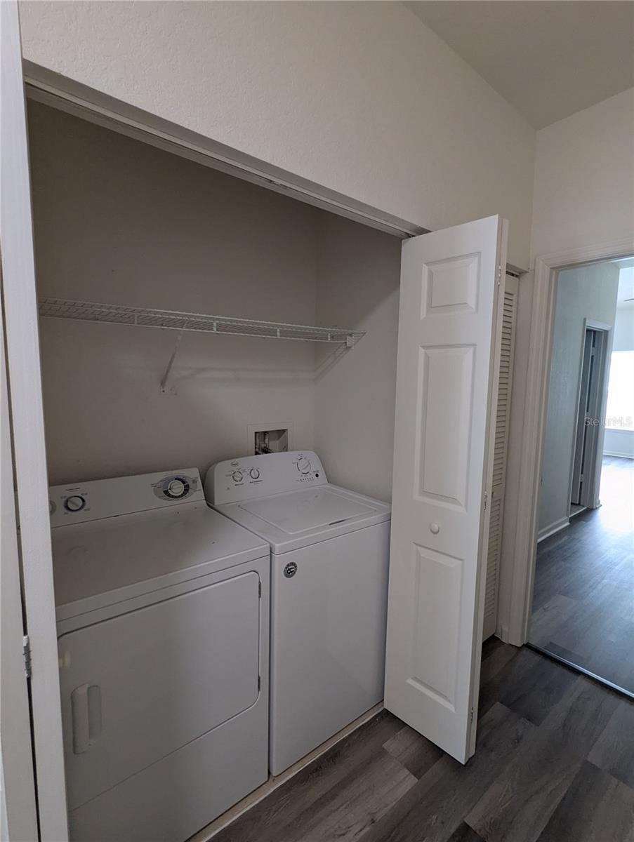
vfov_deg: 94.4
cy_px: 421
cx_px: 317
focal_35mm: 16
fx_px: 390
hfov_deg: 78.2
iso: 288
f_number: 2.2
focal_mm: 2.35
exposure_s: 1/60
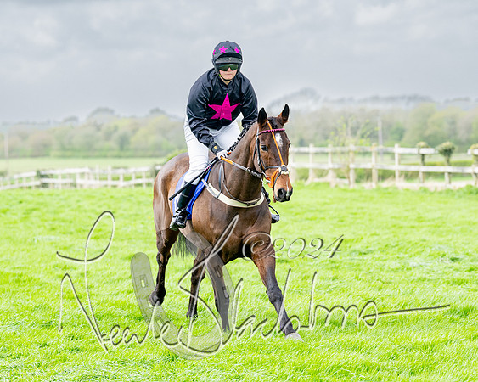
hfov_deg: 10.5
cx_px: 257
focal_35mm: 184
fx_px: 2607
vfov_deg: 8.4
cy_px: 226
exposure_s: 1/800
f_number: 4
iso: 400
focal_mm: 120
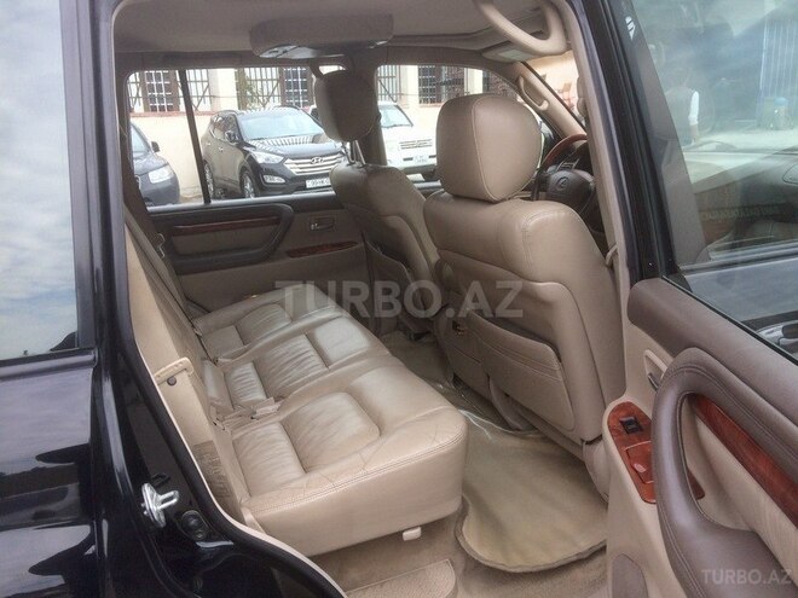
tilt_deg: -12.4
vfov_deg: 48.2
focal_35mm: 29
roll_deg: +2.3
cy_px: 299
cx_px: 399
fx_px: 669
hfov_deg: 61.7
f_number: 2.2
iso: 32
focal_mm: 4.15
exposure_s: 1/234
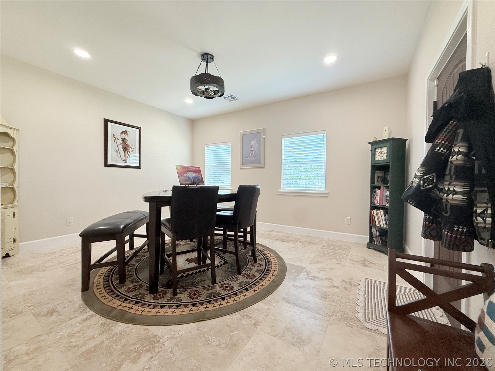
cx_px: 248
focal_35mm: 14
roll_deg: -0.5
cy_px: 186
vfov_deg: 85.7
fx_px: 200
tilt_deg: -1.0
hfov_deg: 102.1
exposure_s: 1/120
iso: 200
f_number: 2.2
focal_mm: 2.22
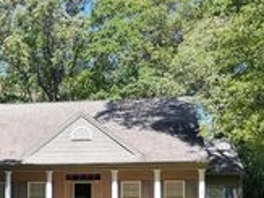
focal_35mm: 80
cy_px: 207
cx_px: 5
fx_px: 610
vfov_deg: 17.9
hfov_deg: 23.5
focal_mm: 5.96
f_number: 1.6
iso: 64
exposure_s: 1/724
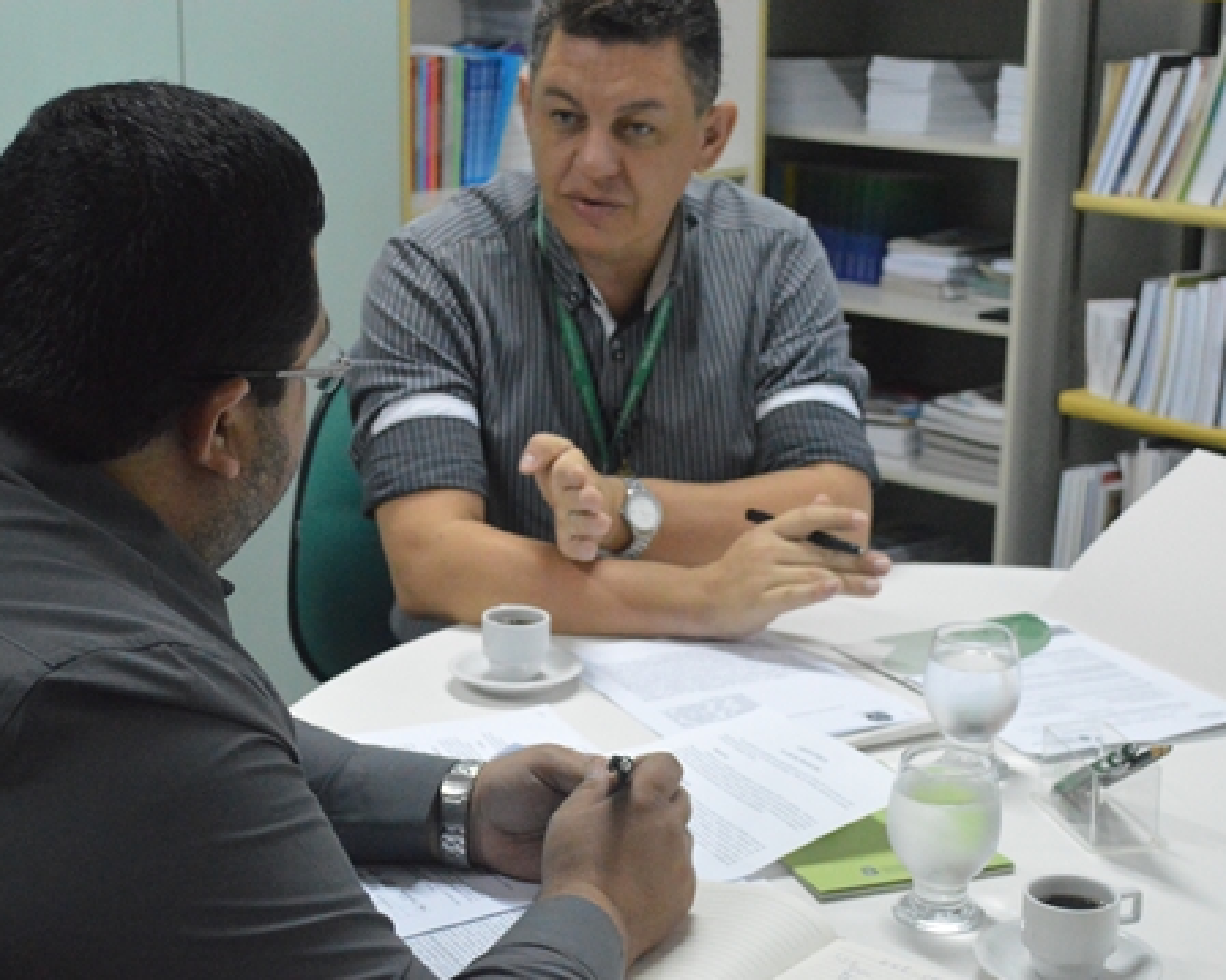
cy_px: 491
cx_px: 534
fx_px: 2161
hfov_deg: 31.6
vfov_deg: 25.6
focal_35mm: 60
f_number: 5.6
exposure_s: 1/200
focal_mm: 35
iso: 6400
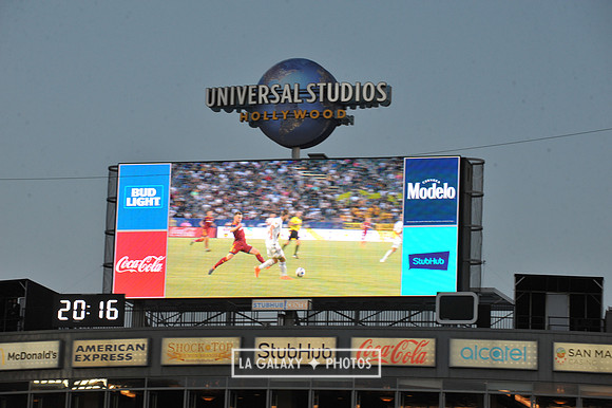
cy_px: 204
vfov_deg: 8.1
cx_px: 306
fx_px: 2888
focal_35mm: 170
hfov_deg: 12.1
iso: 1250
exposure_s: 1/320
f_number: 9
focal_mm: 170
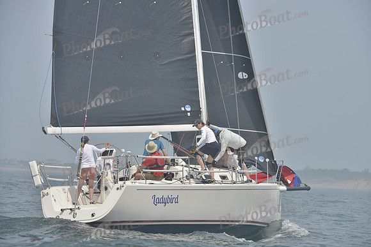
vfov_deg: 6.9
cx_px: 186
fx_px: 2061
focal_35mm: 200
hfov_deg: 10.3
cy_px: 124
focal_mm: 200
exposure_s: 1/1000
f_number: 9
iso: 280
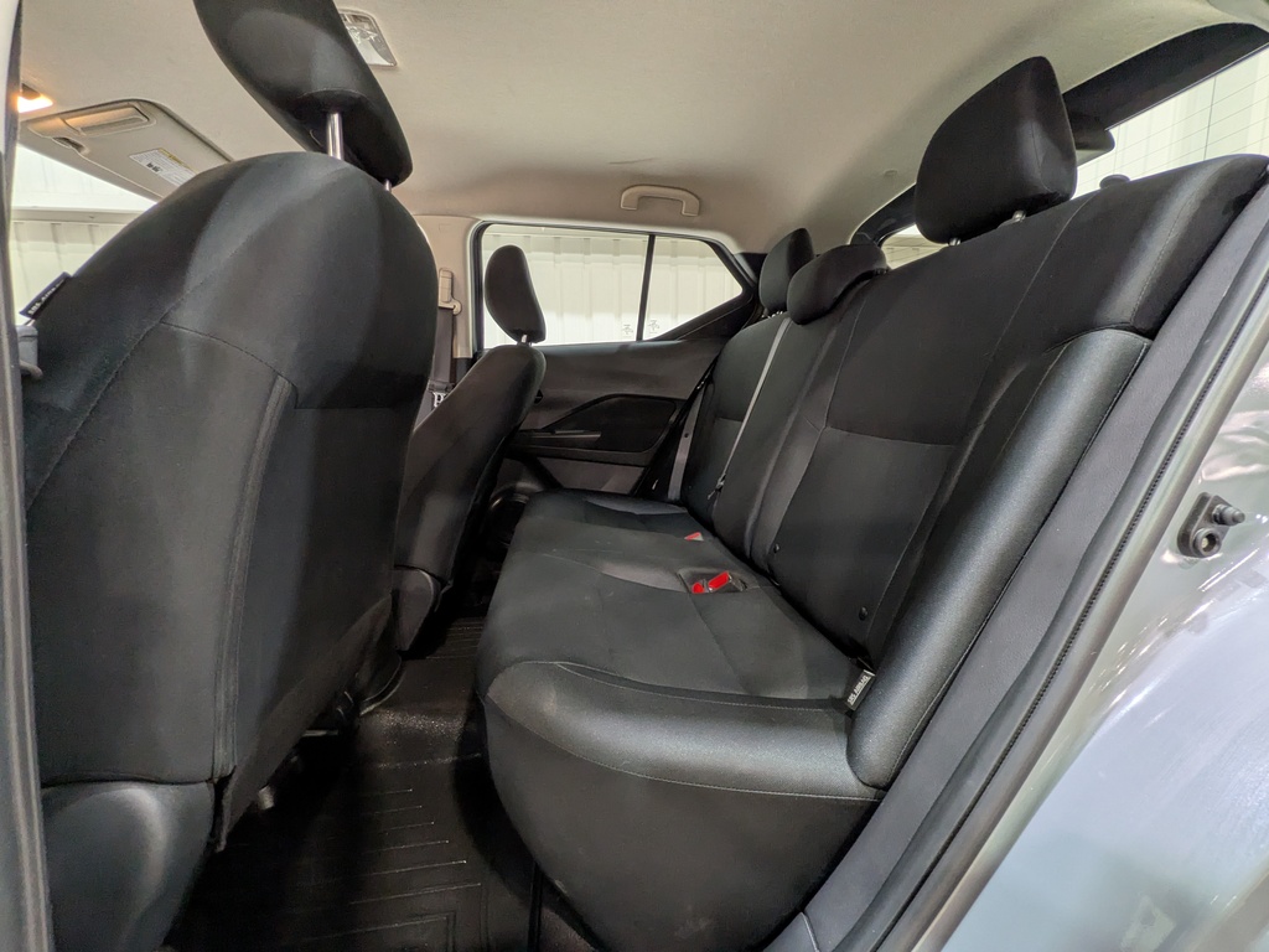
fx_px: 513
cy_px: 476
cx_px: 634
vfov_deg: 85.7
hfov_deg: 102.1
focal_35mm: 14
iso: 94
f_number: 2.2
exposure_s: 1/30
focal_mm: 1.83
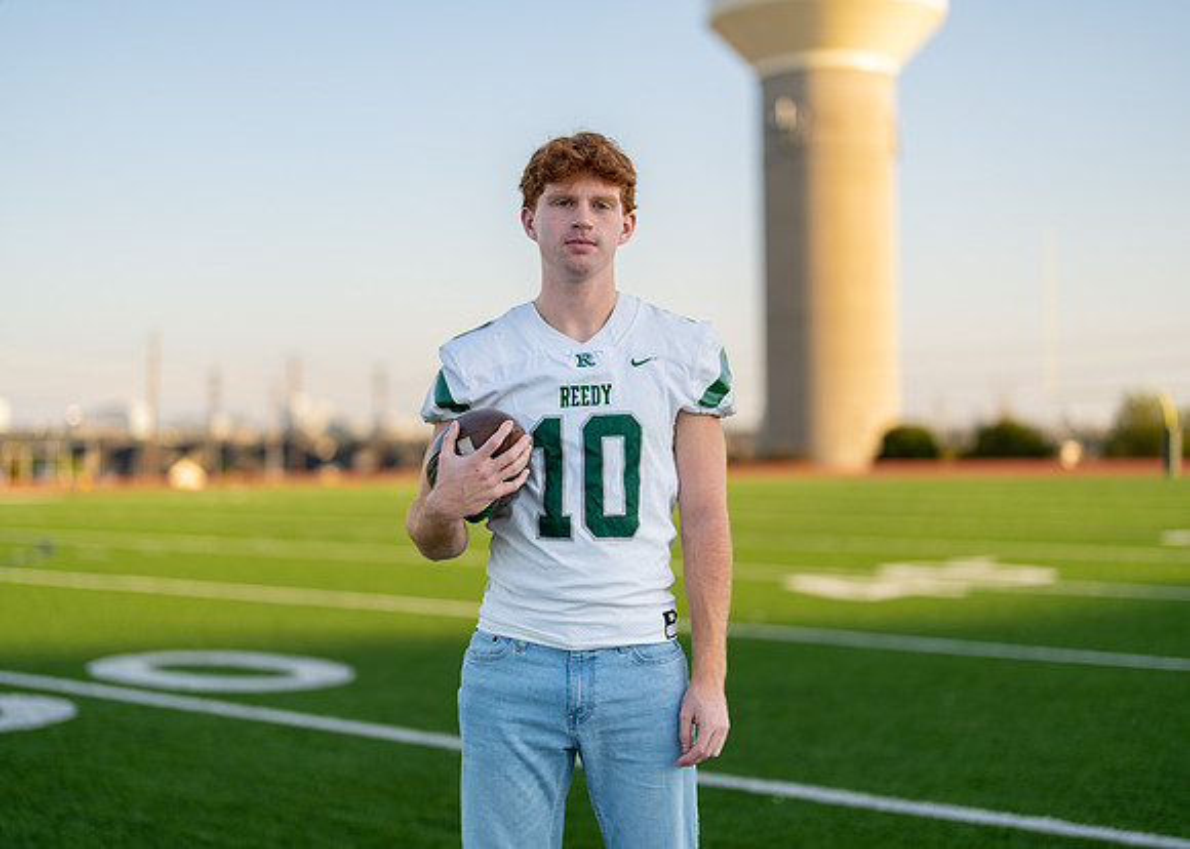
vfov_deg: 26.8
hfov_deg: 36.9
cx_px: 589
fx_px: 1785
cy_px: 425
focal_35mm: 53
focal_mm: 50
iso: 100
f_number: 1.2
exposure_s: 1/2500
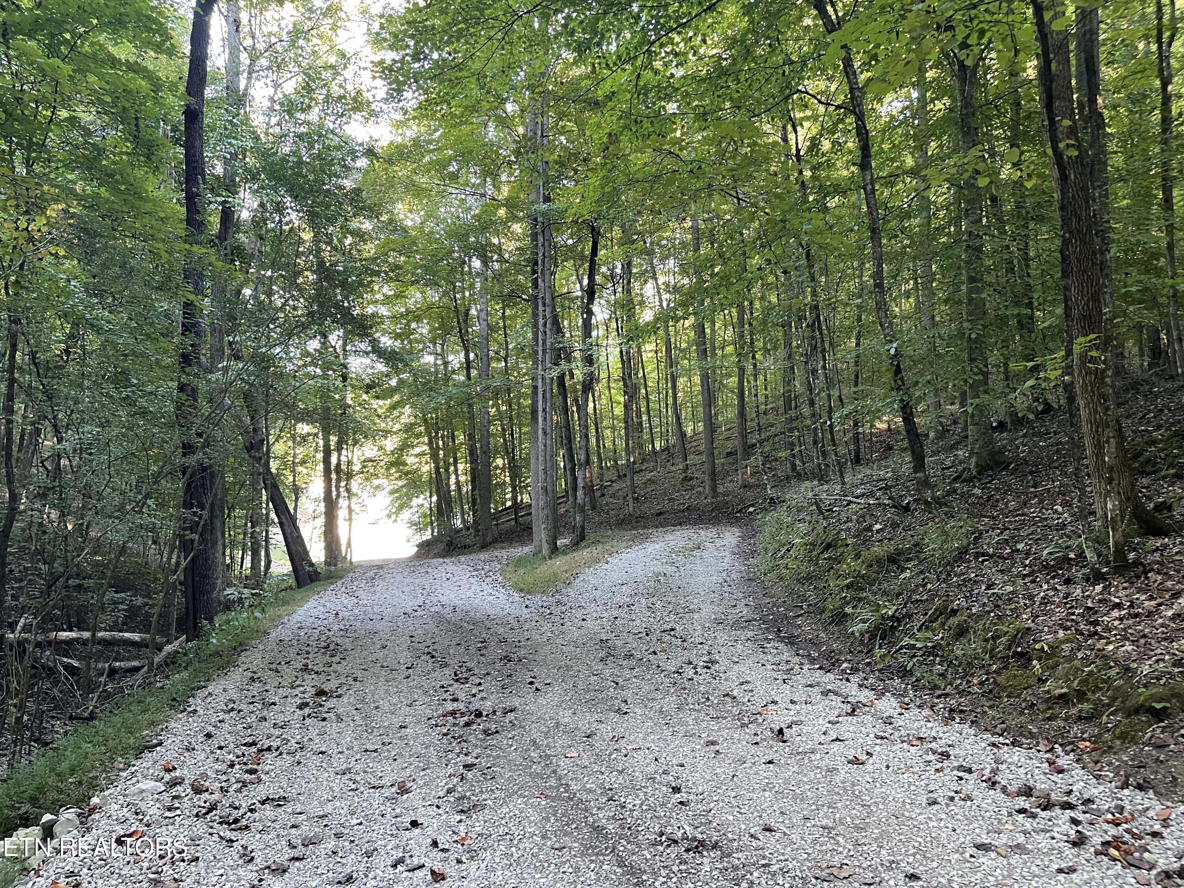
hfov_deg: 69.4
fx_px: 855
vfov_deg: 54.9
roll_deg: +0.0
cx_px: 592
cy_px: 444
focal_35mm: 25
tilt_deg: +1.0
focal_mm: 5.1
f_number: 1.6
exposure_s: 1/60
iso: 320
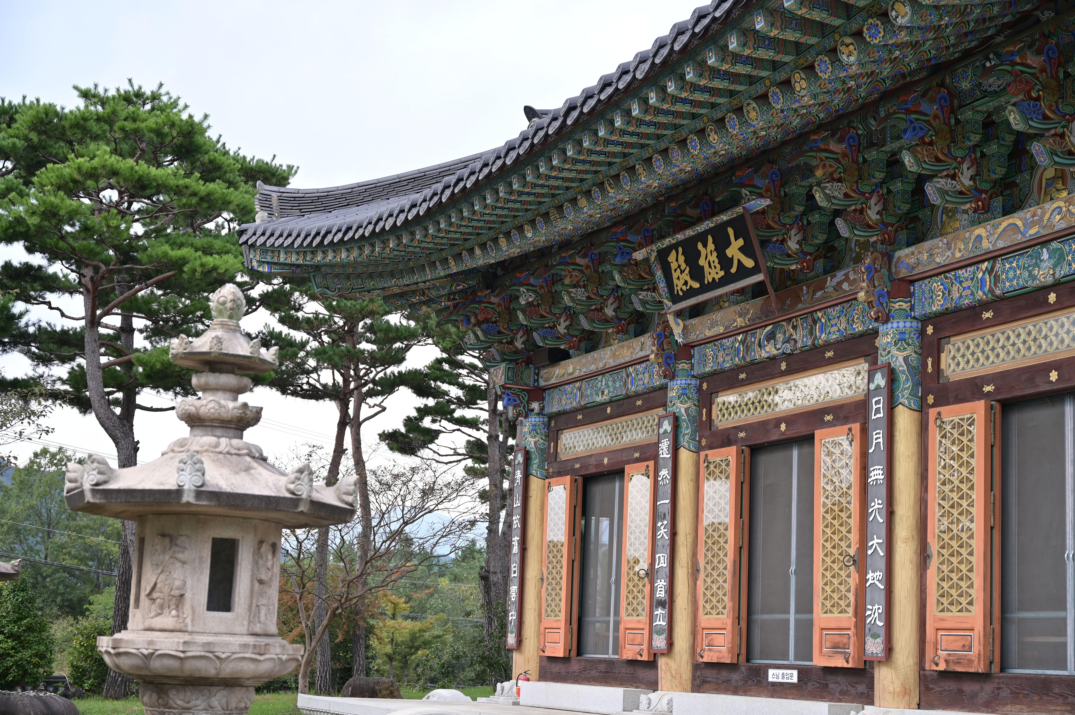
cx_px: 538
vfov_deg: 26.0
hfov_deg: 38.2
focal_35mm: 52
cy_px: 358
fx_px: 1552
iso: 100
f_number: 3.5
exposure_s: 1/200
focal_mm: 52
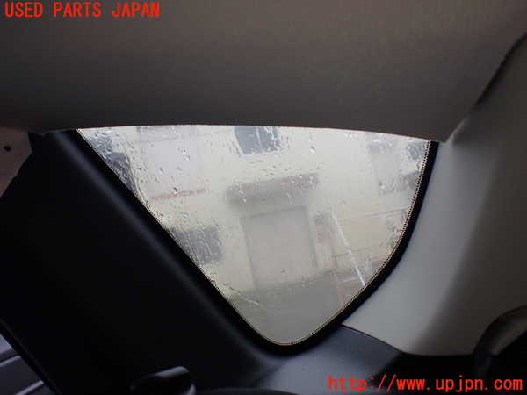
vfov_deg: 46.8
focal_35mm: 30
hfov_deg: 60.0
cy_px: 198
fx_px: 457
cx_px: 264
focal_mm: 5.4
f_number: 2.3
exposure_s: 1/125
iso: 125
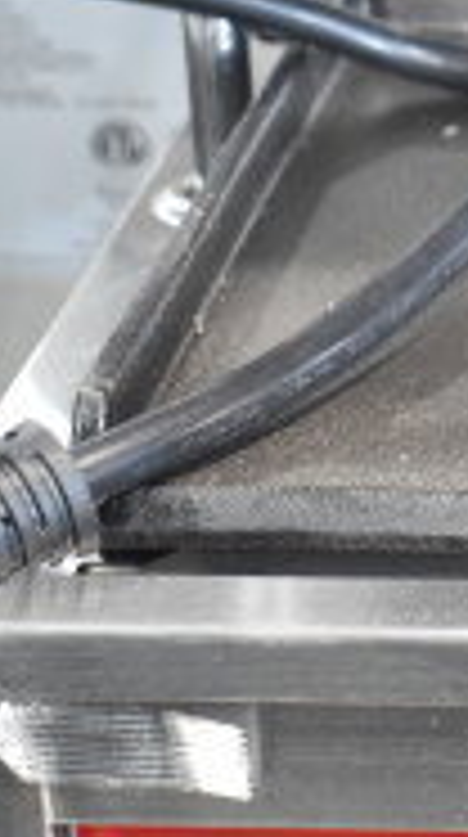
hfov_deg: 7.6
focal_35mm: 150
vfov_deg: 14.4
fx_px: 3318
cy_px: 389
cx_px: 1080
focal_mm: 29
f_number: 4.2
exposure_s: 1/50
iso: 2000
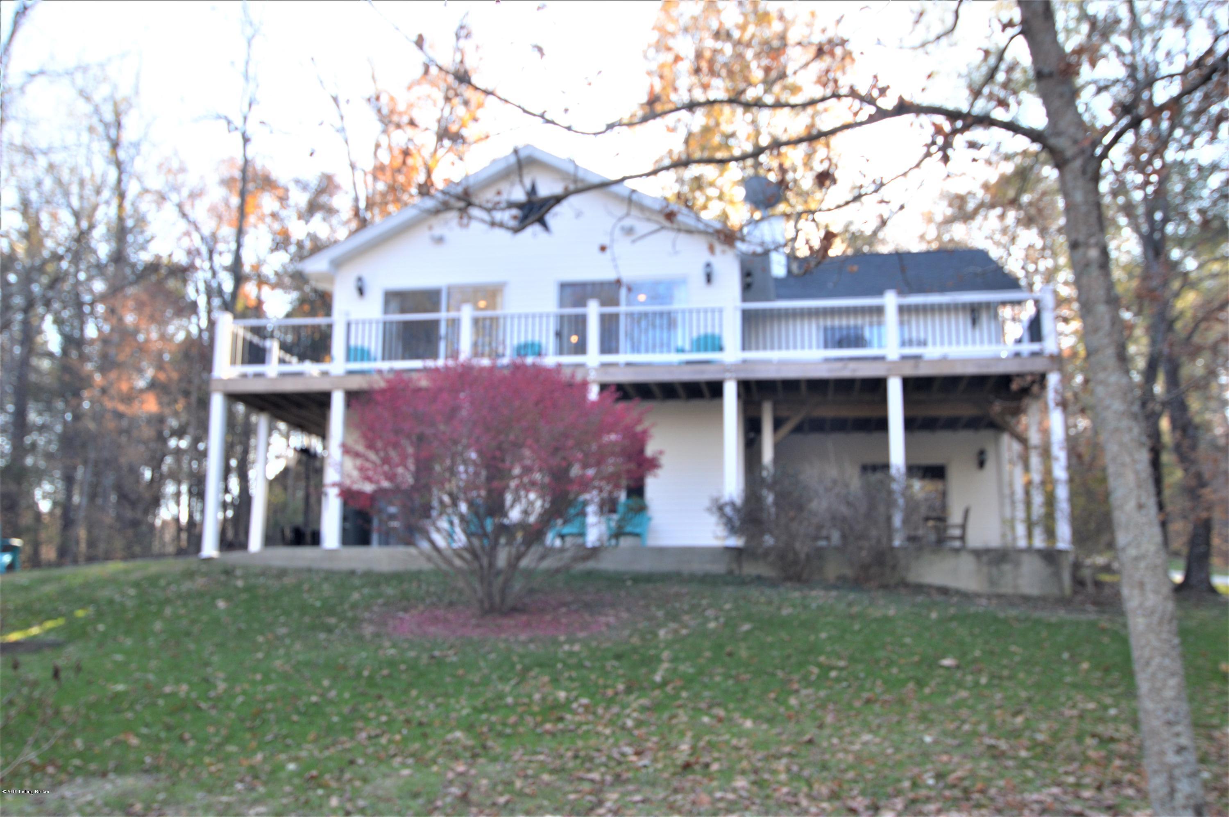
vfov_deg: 36.8
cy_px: 408
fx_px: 1228
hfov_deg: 53.2
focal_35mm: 36
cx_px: 614
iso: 140
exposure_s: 1/125
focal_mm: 24
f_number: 4
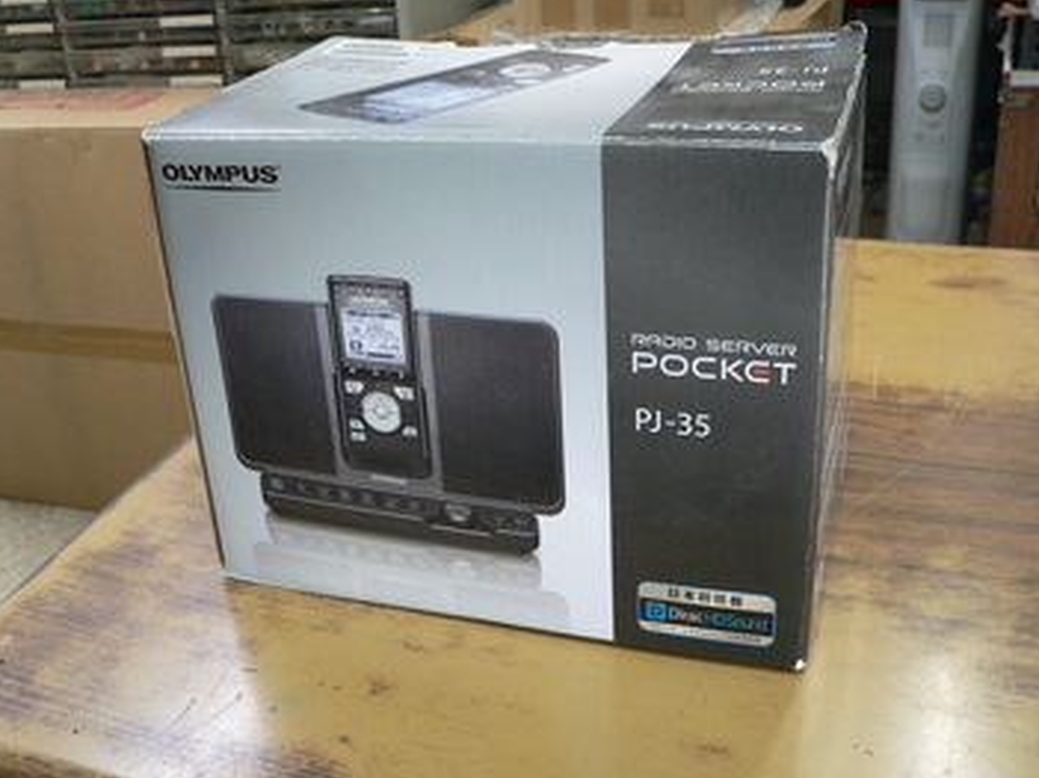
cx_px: 488
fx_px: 1170
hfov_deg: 47.9
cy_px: 398
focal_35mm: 39
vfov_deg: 36.8
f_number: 2.8
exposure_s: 1/20
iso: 200
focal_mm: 6
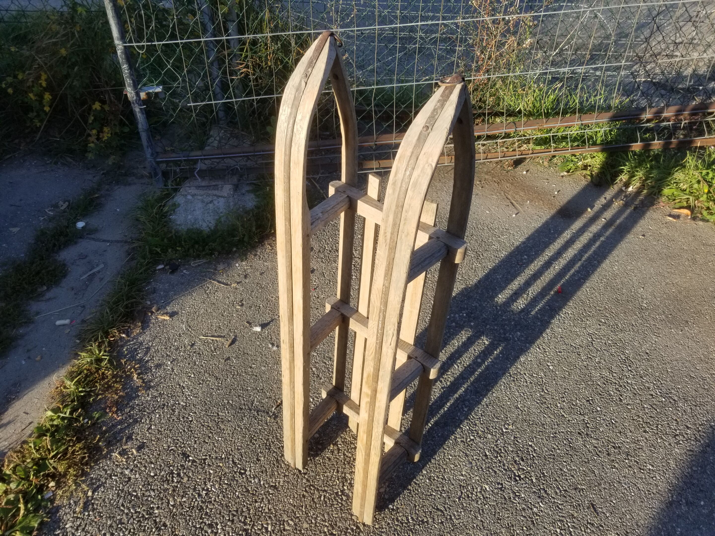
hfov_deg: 67.3
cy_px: 268
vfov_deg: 53.1
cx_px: 358
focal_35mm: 26
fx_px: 537
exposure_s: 1/782
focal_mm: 4.25
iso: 50
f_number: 1.7
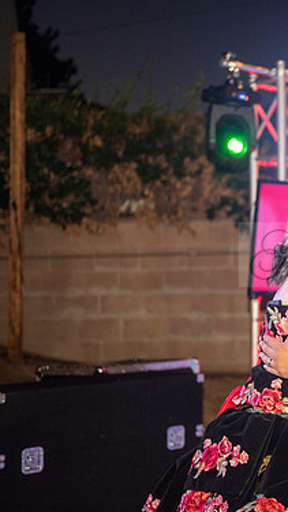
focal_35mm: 81
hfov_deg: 14.4
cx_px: 358
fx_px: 1099
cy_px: 255
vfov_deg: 26.2
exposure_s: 1/200
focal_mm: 50
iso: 1600
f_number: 2.8
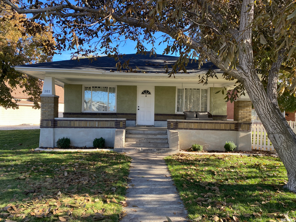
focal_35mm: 26
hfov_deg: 67.3
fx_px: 222
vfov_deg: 53.1
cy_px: 111
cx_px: 148
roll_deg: -0.6
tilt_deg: +2.0
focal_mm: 4.25
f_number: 1.8
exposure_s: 1/370
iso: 32
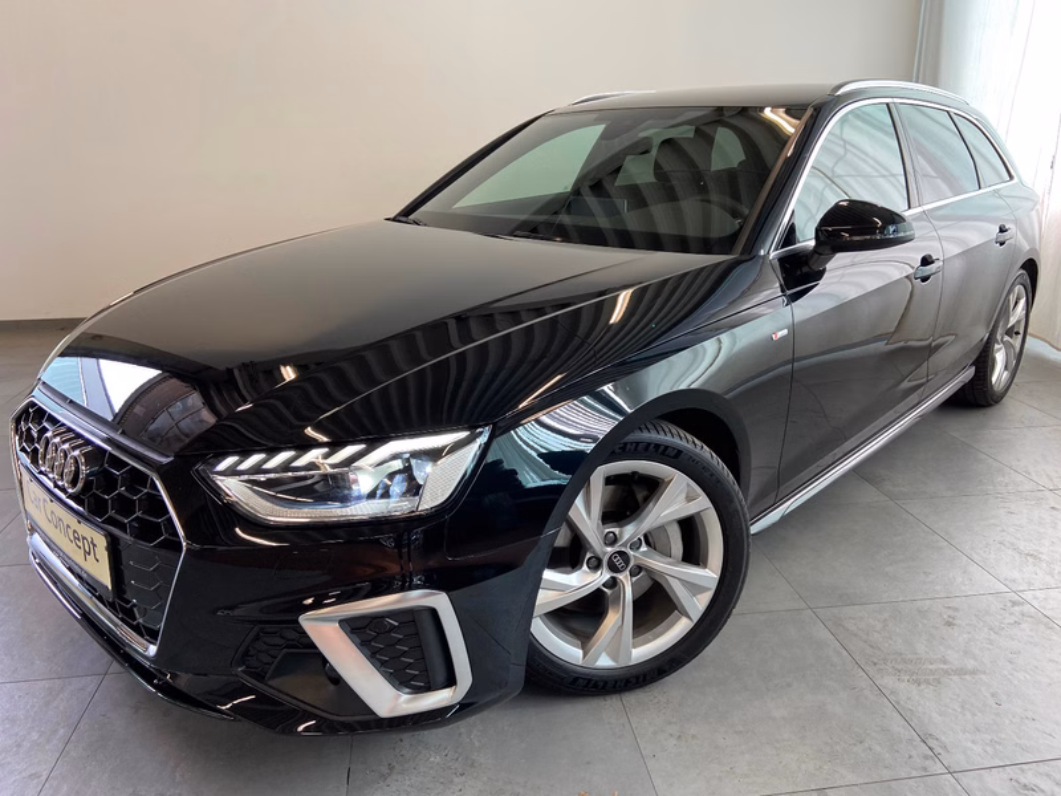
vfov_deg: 53.1
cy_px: 398
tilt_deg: -19.4
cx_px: 530
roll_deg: +0.7
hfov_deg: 67.3
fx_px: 797
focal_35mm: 26
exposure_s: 1/100
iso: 125
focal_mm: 4.25
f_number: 1.8
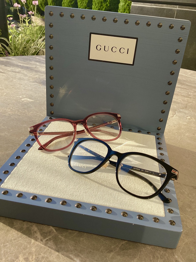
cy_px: 131
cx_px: 98
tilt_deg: -29.0
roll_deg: -4.5
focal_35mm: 31
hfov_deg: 45.4
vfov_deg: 58.4
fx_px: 234
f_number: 2.4
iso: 25
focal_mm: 3.3
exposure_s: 1/637
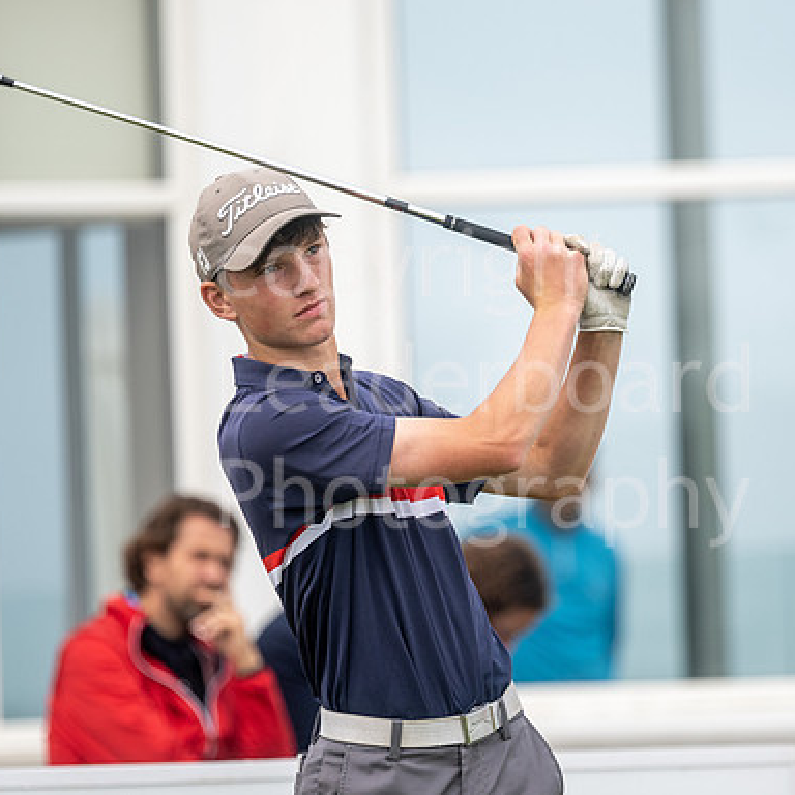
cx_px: 489
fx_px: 15018
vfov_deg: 3.0
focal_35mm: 578
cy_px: 398
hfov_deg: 3.0
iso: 200
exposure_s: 1/1000
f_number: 4
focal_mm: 300
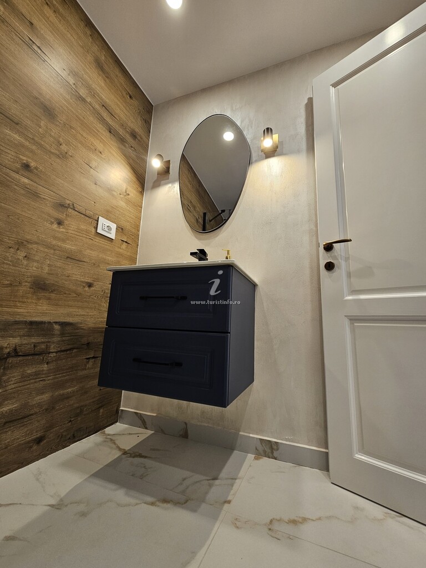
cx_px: 213
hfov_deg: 89.9
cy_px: 284
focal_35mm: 13
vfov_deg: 106.2
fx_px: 213
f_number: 2.2
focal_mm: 2.2
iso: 64
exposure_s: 1/50
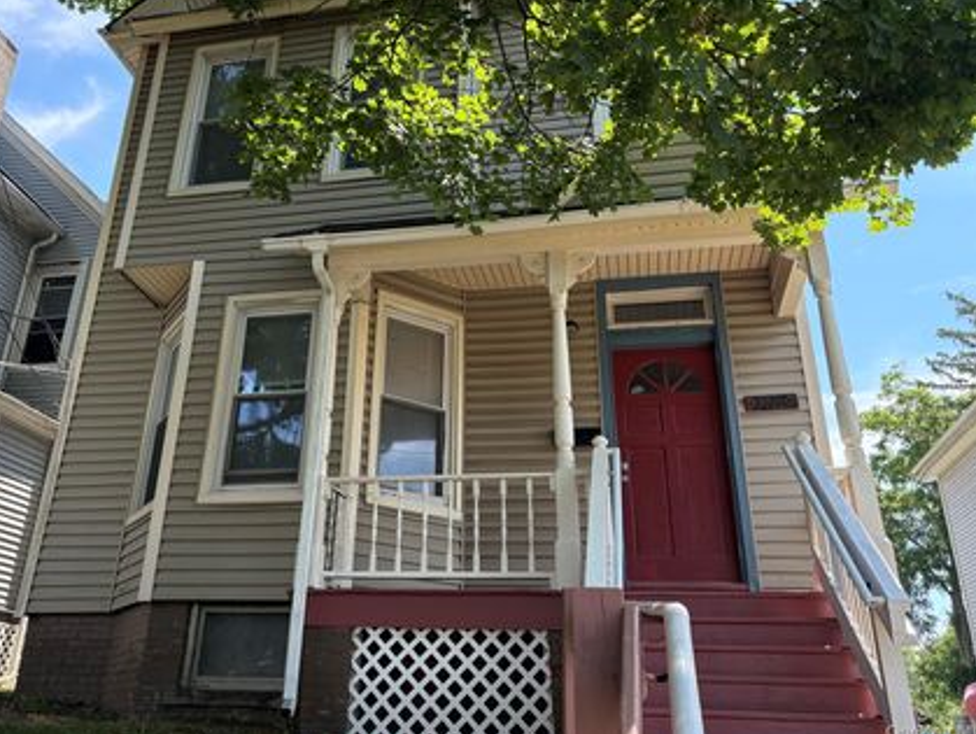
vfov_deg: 45.4
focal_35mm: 31
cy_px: 309
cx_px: 419
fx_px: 875
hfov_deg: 58.1
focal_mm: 5.96
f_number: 1.6
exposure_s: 1/543
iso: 64
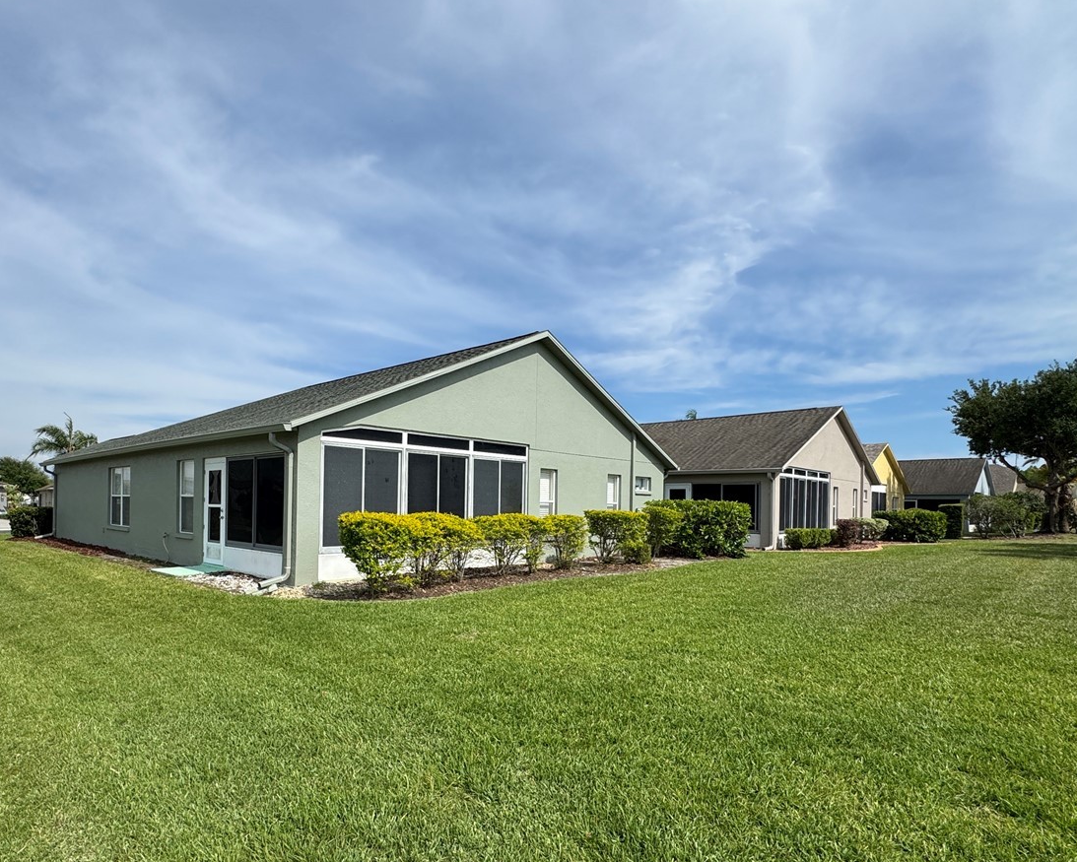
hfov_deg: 79.8
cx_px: 456
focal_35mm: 20
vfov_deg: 67.6
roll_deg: -1.1
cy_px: 509
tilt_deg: -2.0
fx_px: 638
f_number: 2.2
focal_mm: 2.22
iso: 50
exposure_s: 1/2674
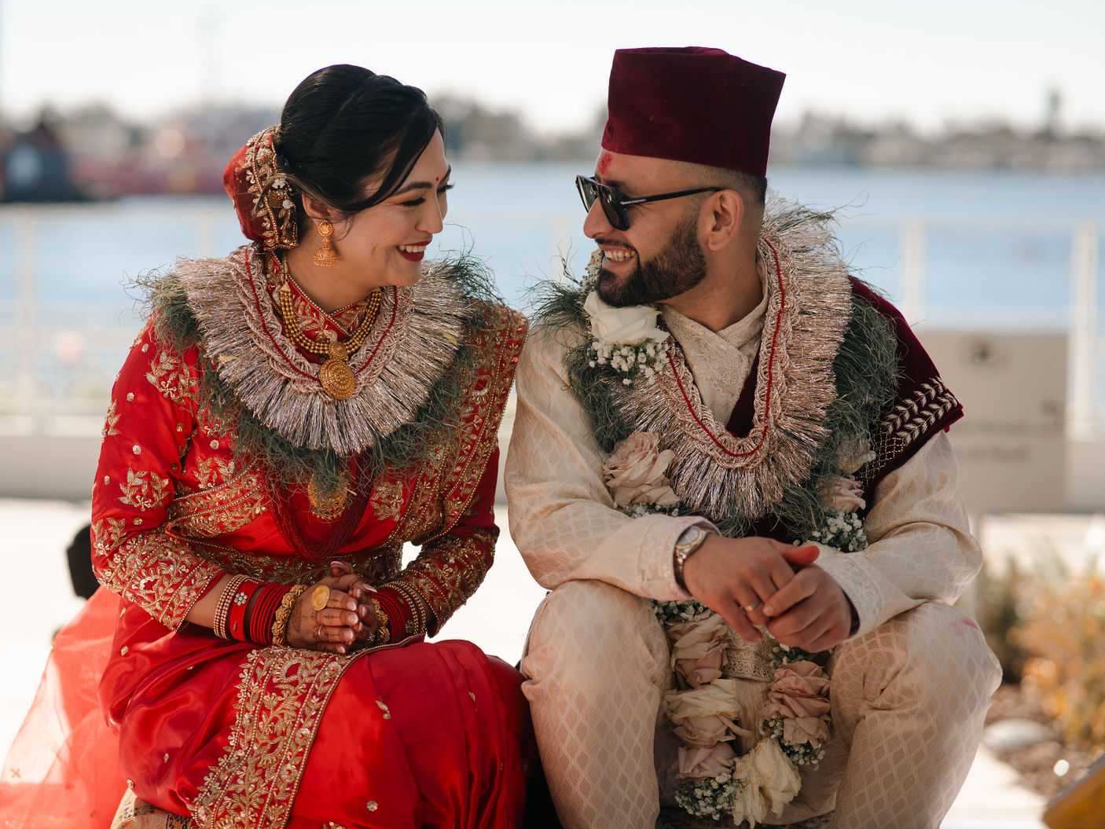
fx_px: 2969
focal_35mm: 93
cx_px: 509
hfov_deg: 21.1
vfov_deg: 15.9
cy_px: 411
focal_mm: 85
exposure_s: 1/1000
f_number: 2.2
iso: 100
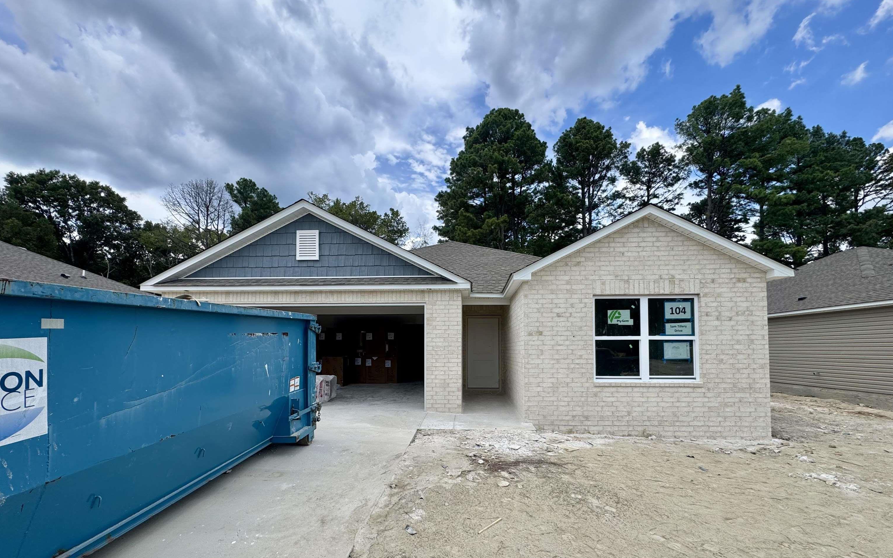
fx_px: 365
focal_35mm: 15
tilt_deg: +1.7
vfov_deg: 73.9
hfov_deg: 101.5
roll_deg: -0.1
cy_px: 336
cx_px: 450
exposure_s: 1/1094
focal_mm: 2.22
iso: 50
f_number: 2.2
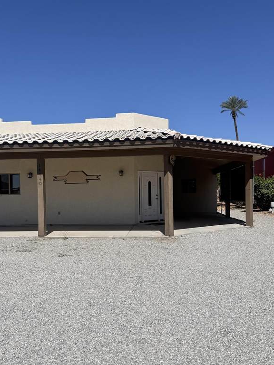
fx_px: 317
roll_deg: +0.9
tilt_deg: +0.0
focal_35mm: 30
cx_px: 117
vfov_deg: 59.9
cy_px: 197
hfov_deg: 46.6
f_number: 1.78
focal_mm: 6.76
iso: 80
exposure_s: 1/10309
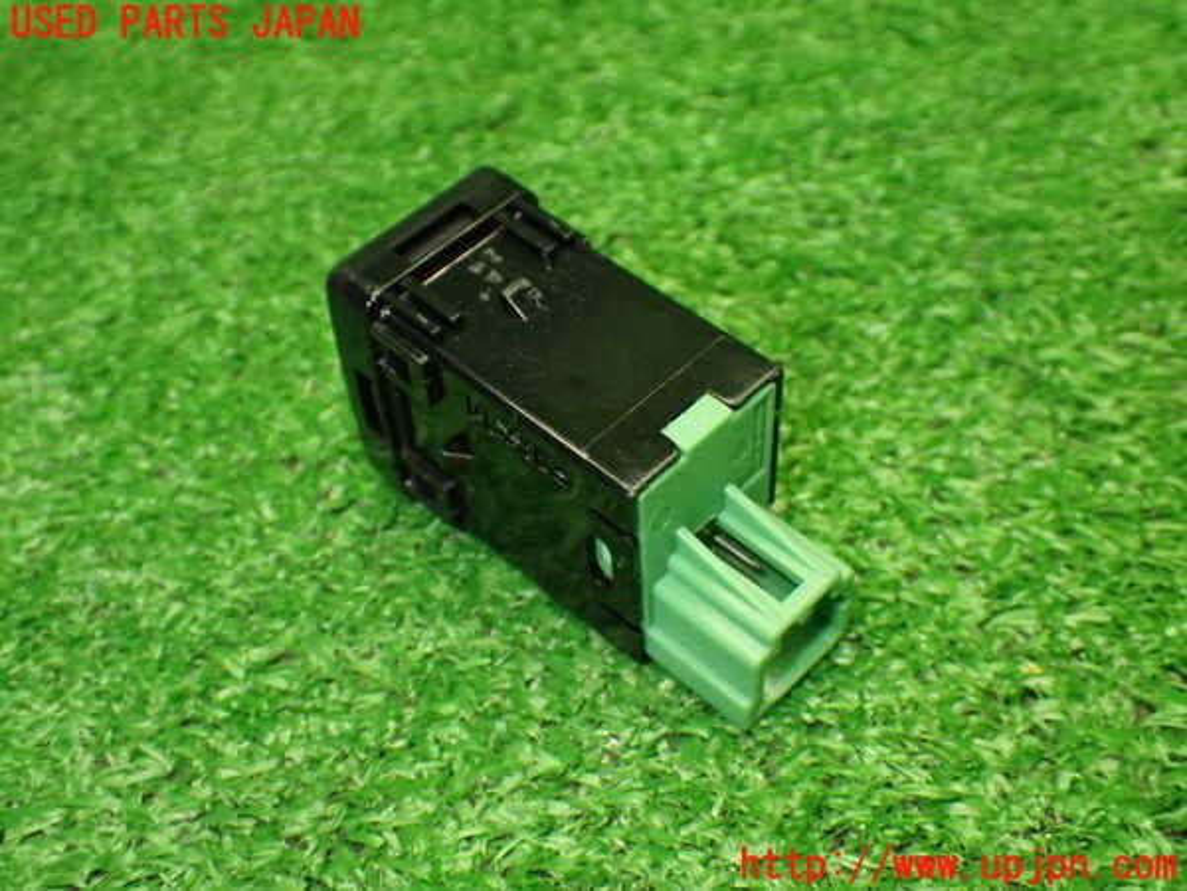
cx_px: 594
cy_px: 446
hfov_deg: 42.9
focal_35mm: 44
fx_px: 1509
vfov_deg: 32.9
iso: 800
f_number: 2.9
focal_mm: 7.84
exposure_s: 1/100
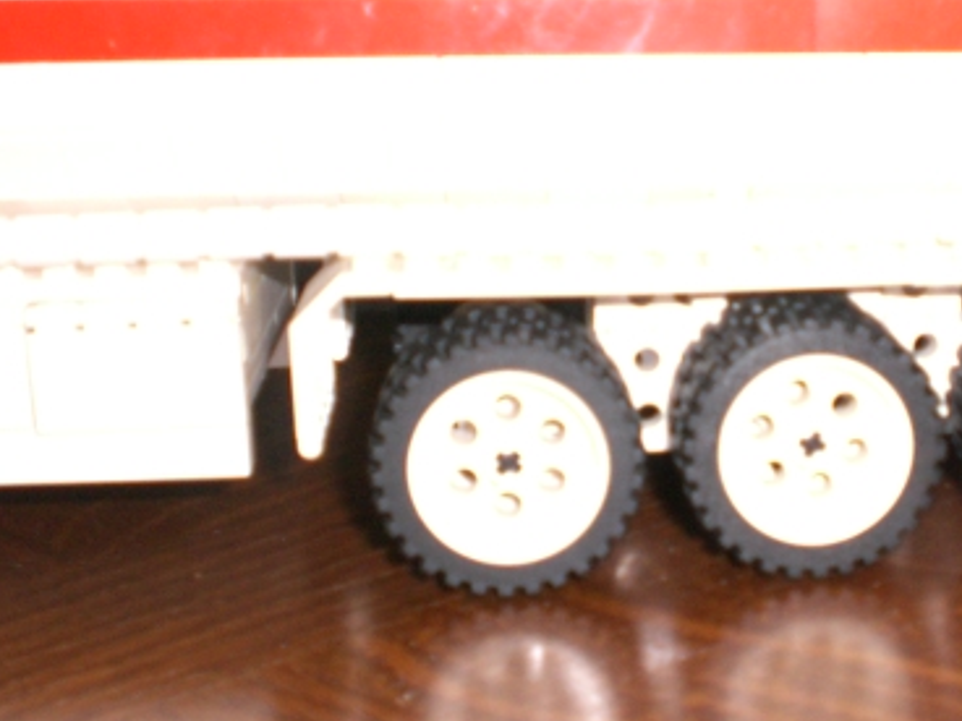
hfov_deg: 28.7
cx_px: 784
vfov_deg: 22.2
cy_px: 334
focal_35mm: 66
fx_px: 1834
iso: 200
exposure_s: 1/60
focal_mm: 6.3
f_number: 3.1
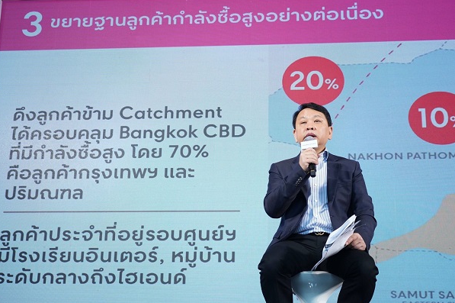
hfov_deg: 34.0
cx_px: 235
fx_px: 745
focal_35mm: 59
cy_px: 155
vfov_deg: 23.0
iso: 200
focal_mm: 55
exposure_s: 1/60
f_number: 4
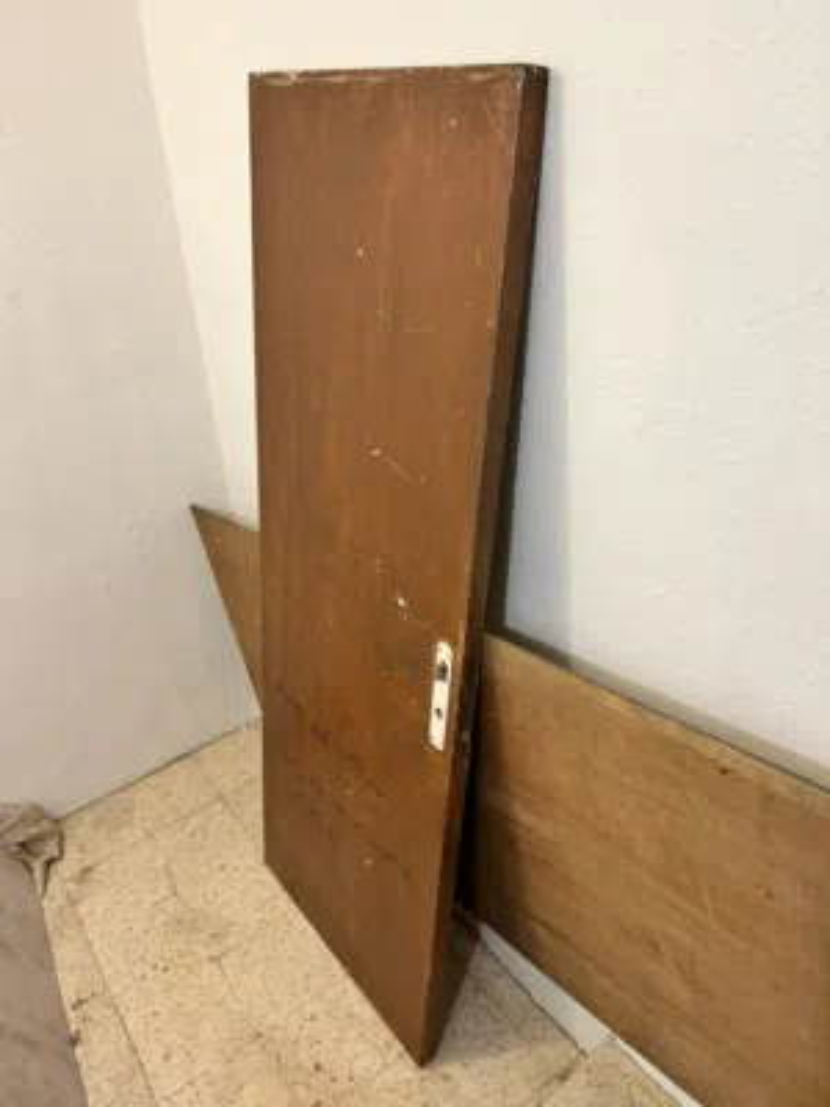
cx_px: 415
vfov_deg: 67.3
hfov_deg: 53.1
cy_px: 554
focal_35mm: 26
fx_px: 831
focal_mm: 5.7
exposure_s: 1/50
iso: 100
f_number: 1.5
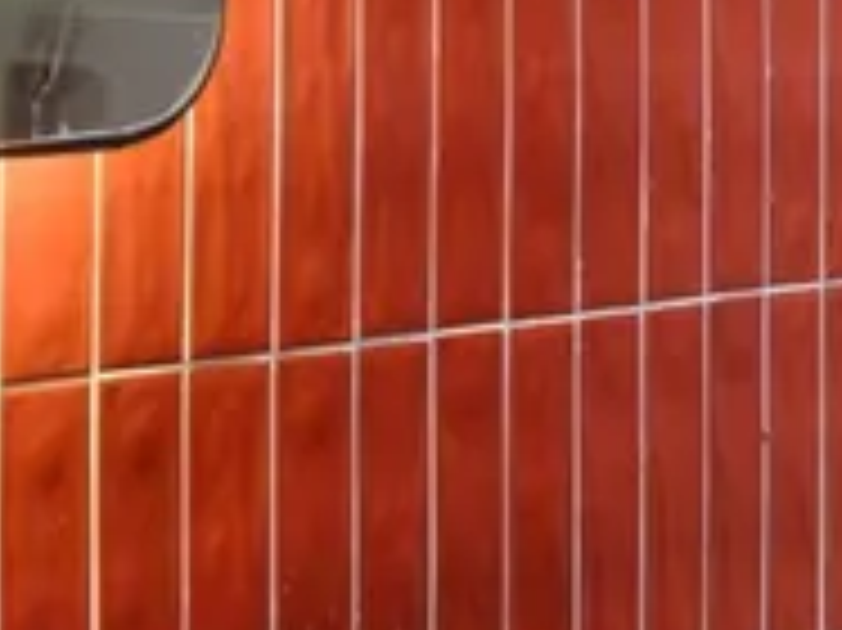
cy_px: -34
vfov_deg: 12.7
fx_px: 2795
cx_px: 608
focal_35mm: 115
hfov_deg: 17.1
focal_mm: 9
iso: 640
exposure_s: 1/20
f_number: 2.8
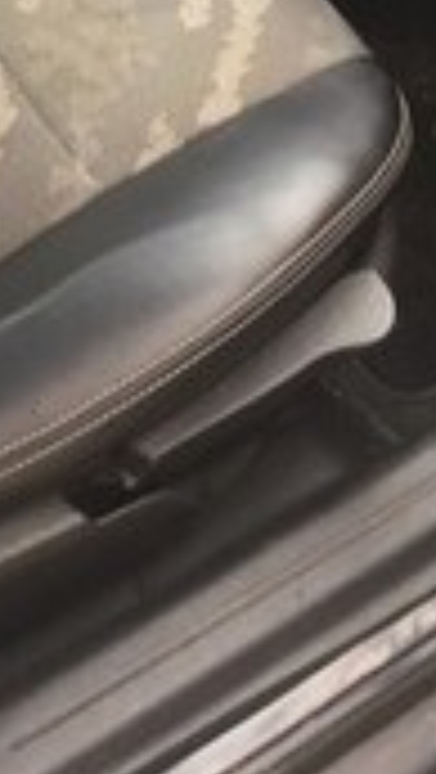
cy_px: -324
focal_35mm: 91
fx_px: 1867
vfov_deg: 20.6
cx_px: -139
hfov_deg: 12.9
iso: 32
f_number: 2.2
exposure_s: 1/50
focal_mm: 4.15
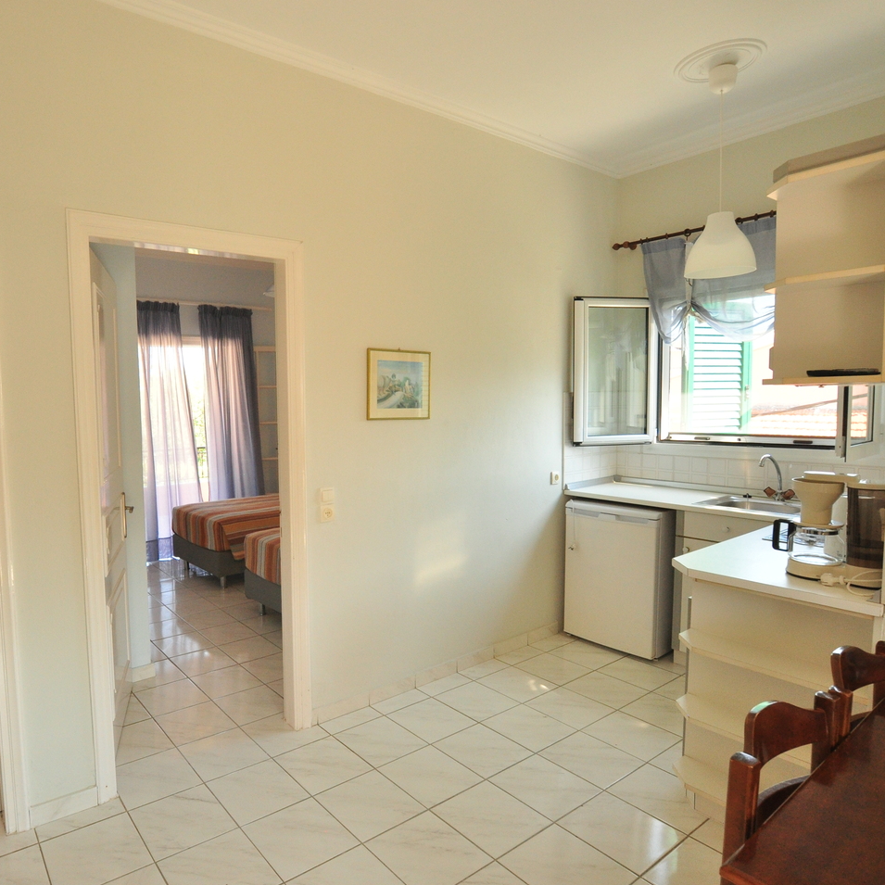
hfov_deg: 72.9
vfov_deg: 74.8
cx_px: 307
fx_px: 578
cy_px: 445
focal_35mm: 20
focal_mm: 10
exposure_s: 1/80
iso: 800
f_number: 8
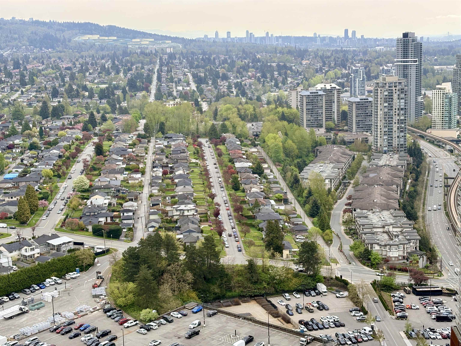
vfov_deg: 28.0
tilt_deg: -10.3
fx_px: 692
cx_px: 230
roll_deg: +1.3
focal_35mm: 52
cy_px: 173
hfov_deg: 36.8
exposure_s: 1/884
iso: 40
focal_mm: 5.96
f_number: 1.6
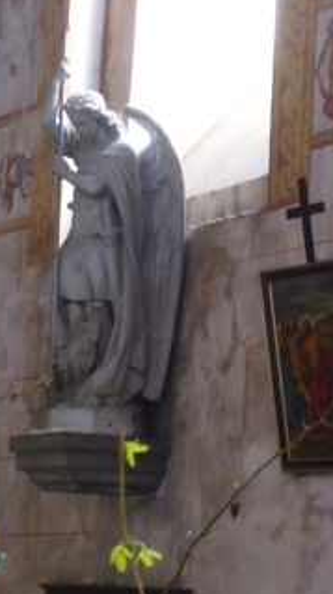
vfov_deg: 14.1
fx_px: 2406
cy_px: 233
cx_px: 108
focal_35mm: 153
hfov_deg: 7.9
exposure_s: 1/8
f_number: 5.9
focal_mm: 18.6
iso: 400
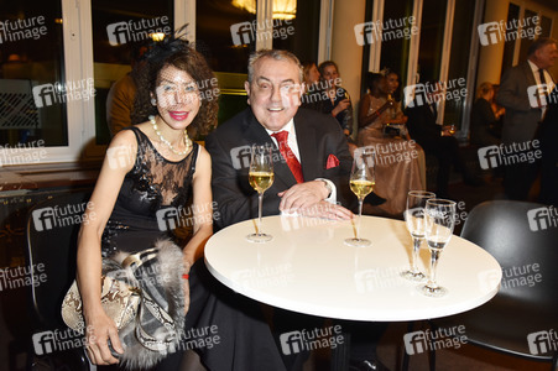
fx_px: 480
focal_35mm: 31
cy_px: 186
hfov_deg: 60.3
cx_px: 279
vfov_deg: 42.3
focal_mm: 31
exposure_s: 1/40
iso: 1000
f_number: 5.6
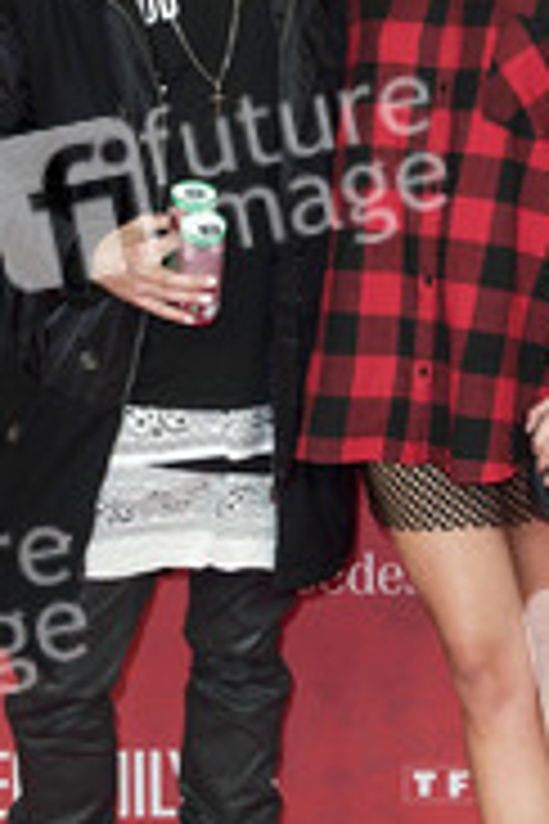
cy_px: 410
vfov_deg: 19.5
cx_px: 349
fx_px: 2402
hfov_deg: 13.0
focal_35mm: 105
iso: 800
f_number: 4.5
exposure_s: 1/250
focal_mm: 48
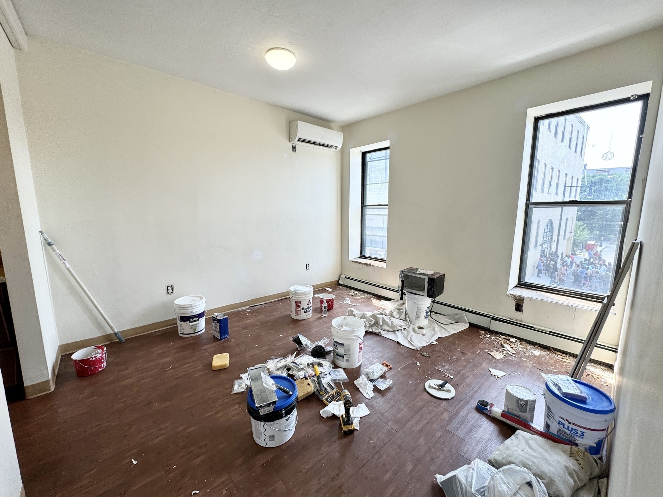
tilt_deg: -9.1
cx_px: 332
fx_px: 268
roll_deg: -0.6
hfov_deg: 102.1
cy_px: 248
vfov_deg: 85.7
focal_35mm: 14
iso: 50
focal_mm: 2.22
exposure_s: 1/99
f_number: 2.2
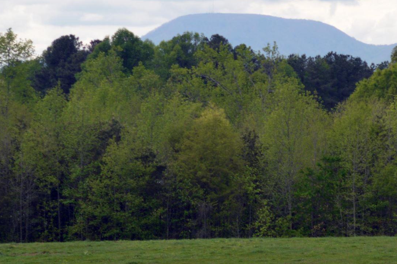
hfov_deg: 8.8
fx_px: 2572
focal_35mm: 233
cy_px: 136
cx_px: 319
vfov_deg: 5.9
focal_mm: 55
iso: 100
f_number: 6.3
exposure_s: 1/200
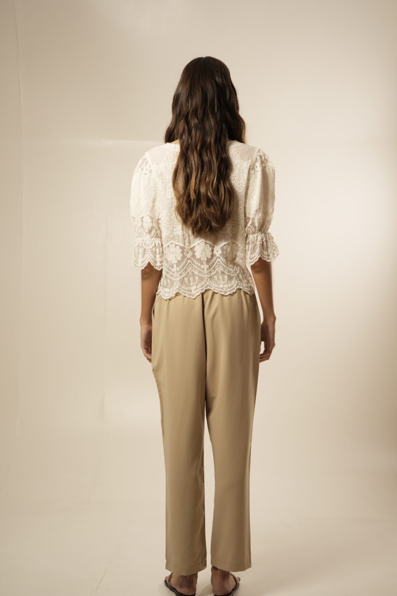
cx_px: 209
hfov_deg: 25.5
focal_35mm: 53
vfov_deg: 37.5
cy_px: 312
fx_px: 877
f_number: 3.2
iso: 640
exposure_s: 1/125
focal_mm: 50
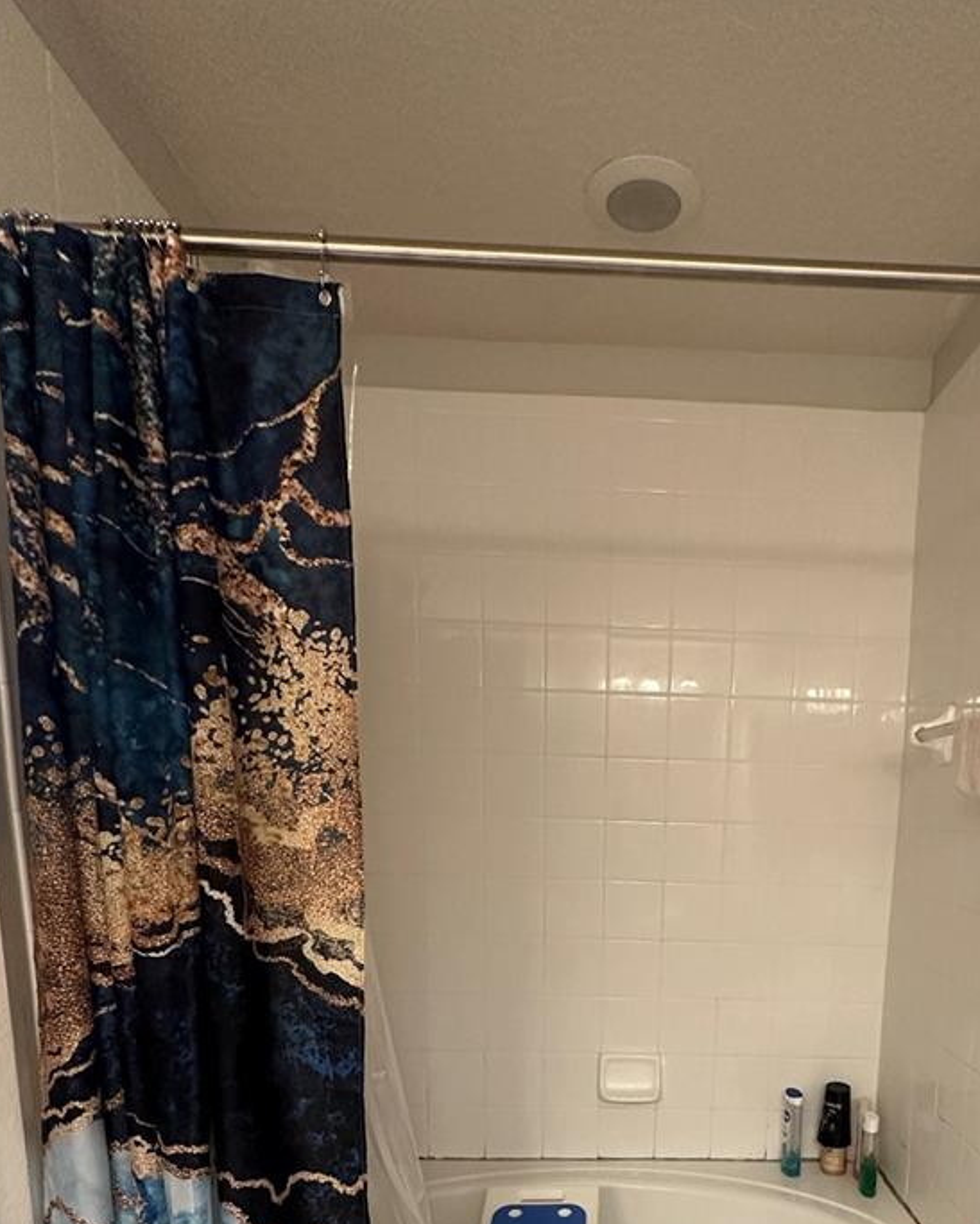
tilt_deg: -9.1
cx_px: 641
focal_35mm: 24
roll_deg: -2.5
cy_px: 973
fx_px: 870
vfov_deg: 64.3
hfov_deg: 57.7
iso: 400
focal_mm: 2.22
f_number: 2.2
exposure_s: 1/60
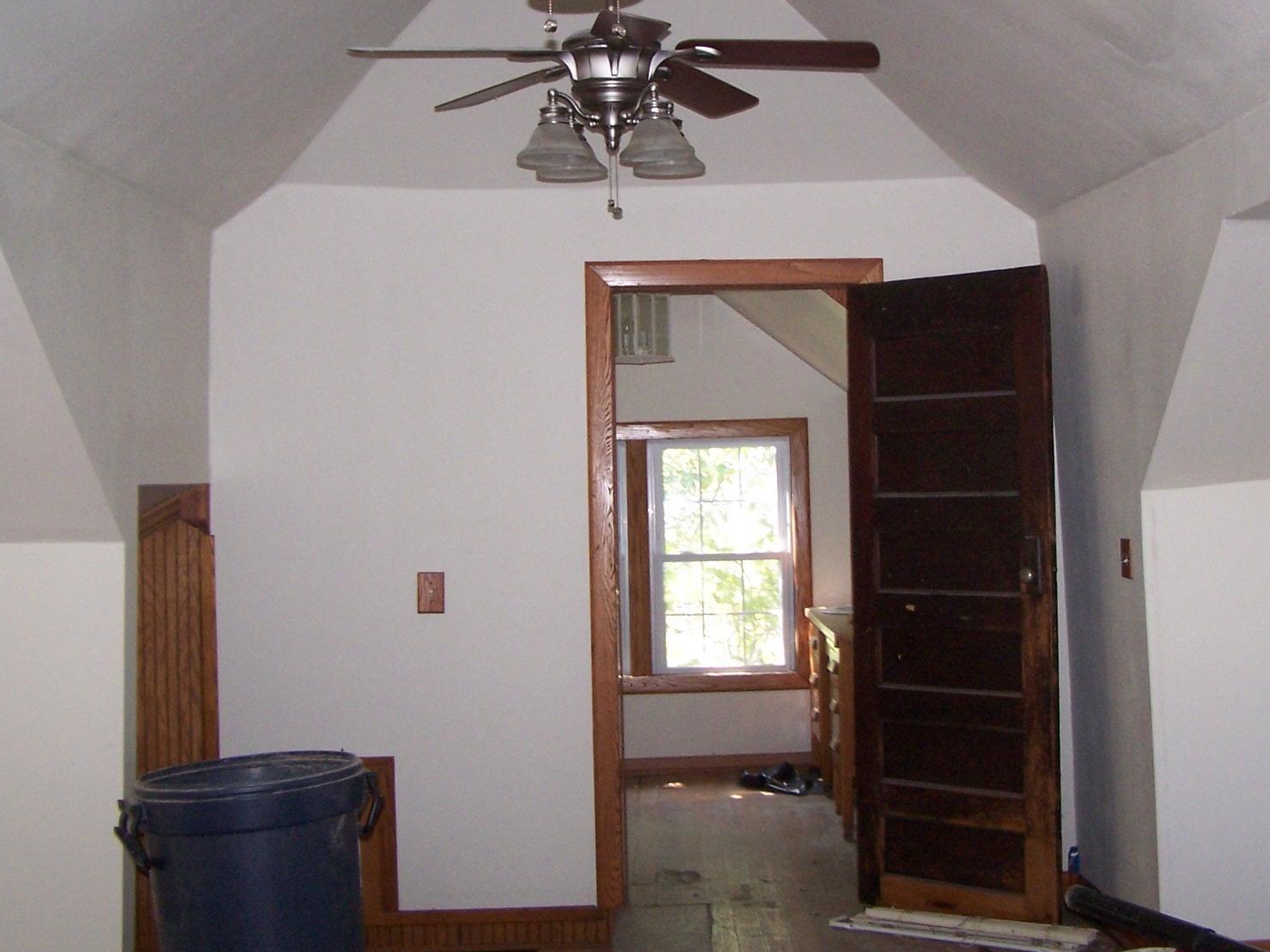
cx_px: 731
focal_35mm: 53
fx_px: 1944
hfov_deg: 36.1
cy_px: 352
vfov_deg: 27.4
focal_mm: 6.3
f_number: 2.8
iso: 140
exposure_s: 1/60
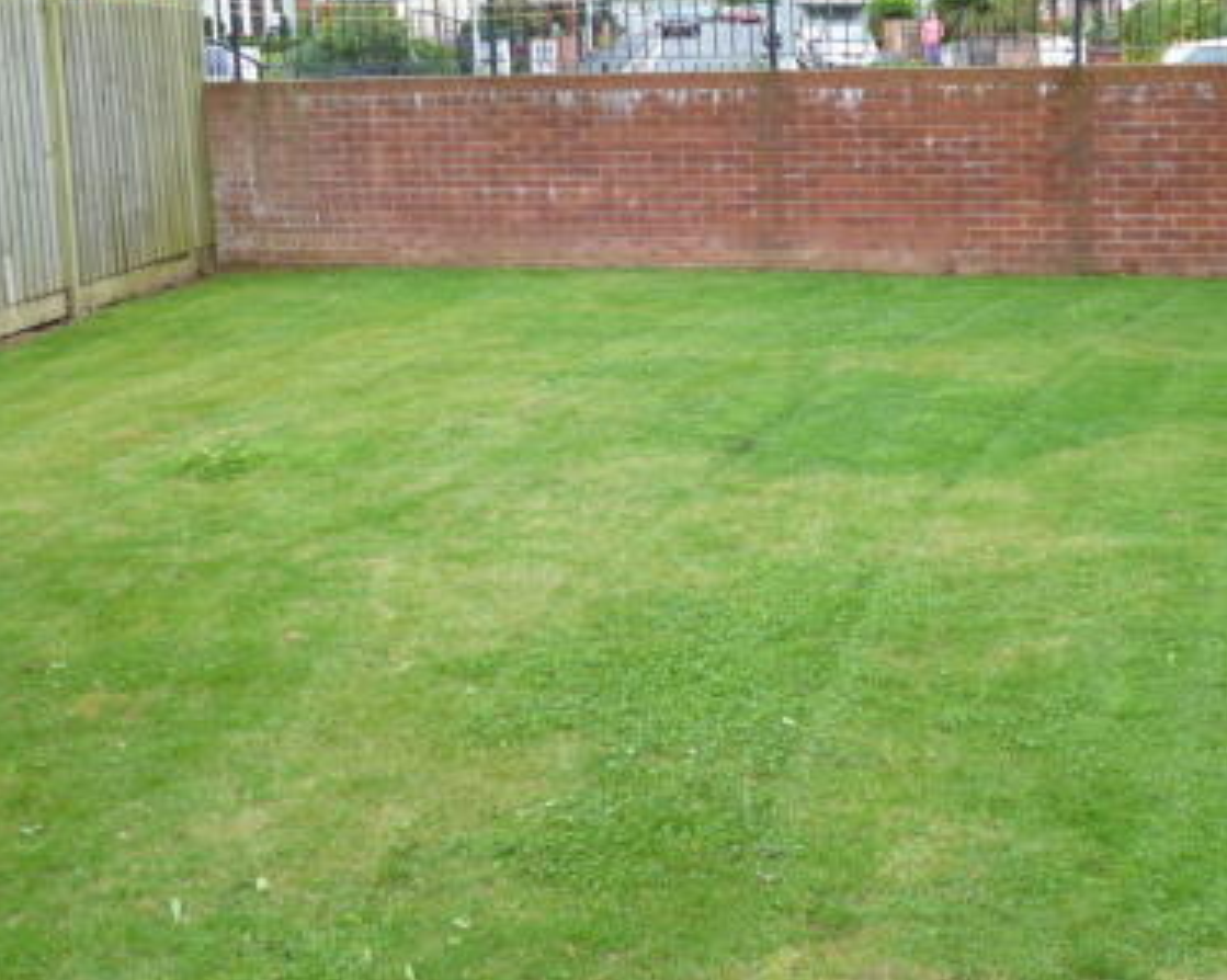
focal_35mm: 58
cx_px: 821
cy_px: 465
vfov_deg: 26.2
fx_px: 2105
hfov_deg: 32.2
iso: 100
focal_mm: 6.8
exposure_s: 1/125
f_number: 3.2
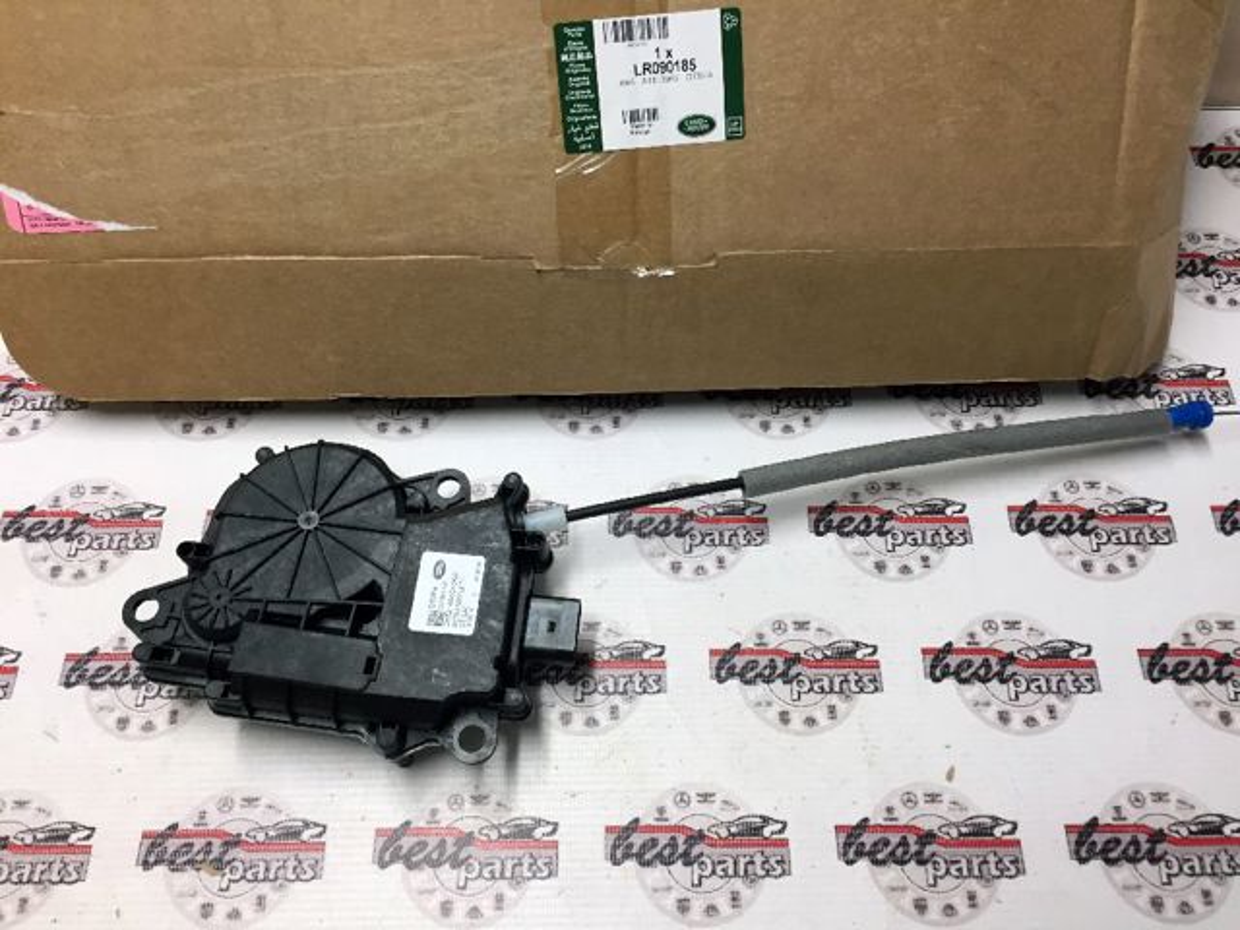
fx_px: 1039
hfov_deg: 61.7
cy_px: 465
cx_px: 620
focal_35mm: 29
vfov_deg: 48.2
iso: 100
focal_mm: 4.15
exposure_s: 1/33
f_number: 2.2
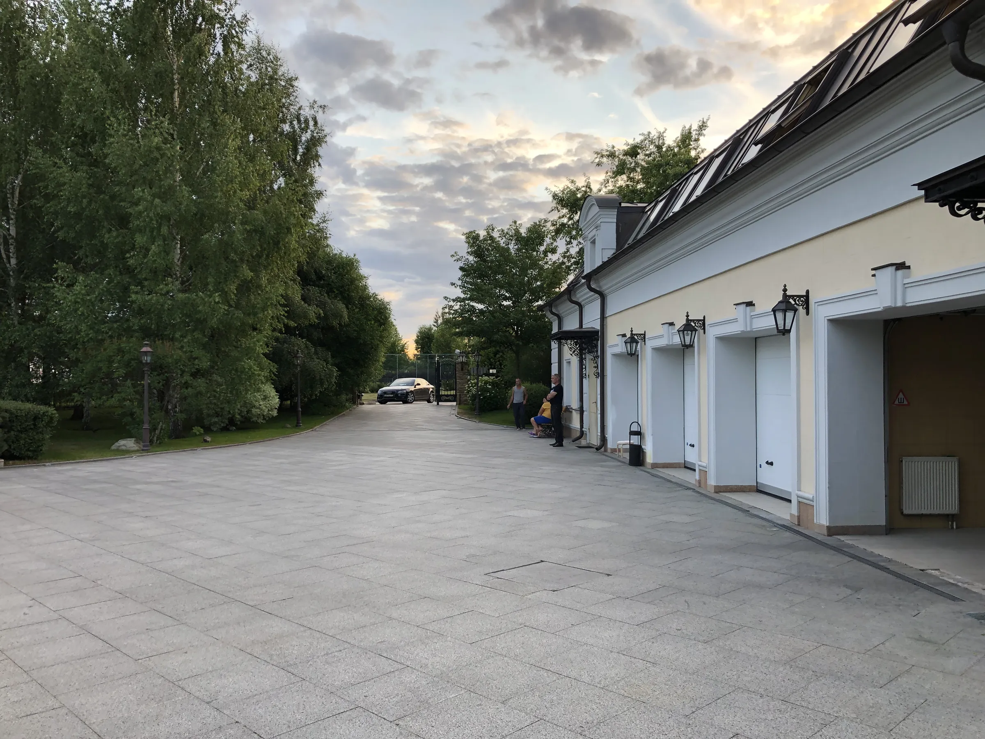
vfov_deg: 49.7
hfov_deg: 63.4
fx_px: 797
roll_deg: +0.5
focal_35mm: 28
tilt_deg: +4.2
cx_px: 492
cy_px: 370
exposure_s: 1/122
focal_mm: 4
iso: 20
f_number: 1.8
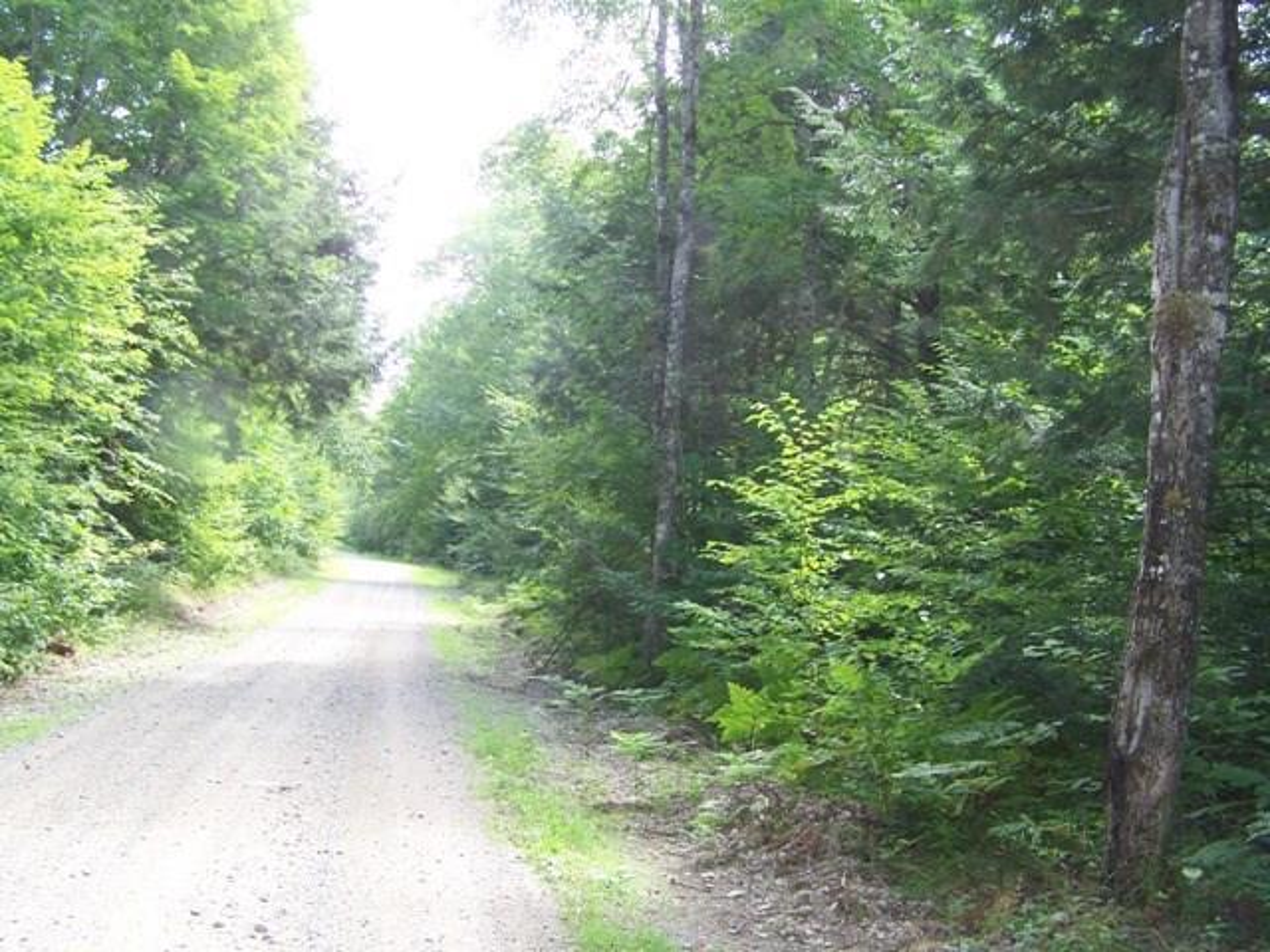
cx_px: 635
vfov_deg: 37.7
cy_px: 476
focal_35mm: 38
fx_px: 1394
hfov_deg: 49.0
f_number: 2.8
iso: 160
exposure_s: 1/160
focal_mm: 6.3
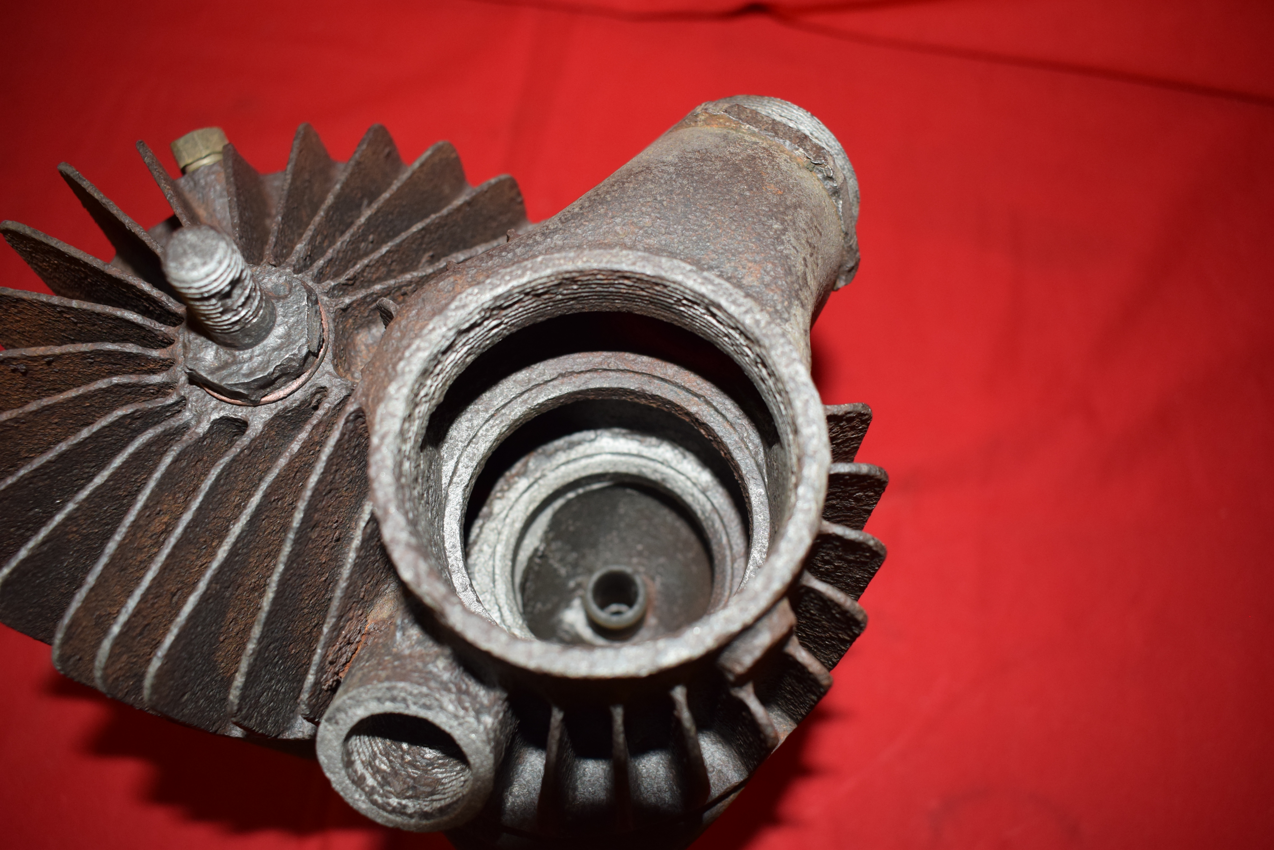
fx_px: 1115
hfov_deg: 59.5
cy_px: 425
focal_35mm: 32
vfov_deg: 41.7
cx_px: 637
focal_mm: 21
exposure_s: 1/160
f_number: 5
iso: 640
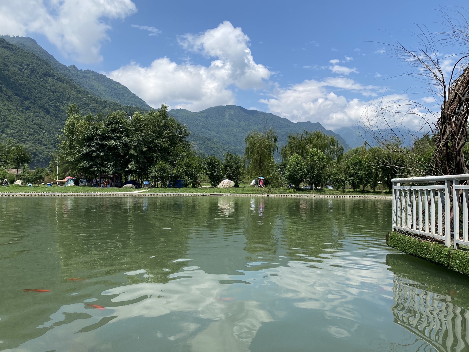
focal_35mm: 26
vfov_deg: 53.1
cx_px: 234
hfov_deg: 67.3
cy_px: 176
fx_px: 352
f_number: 1.8
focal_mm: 4.25
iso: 32
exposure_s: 1/3401
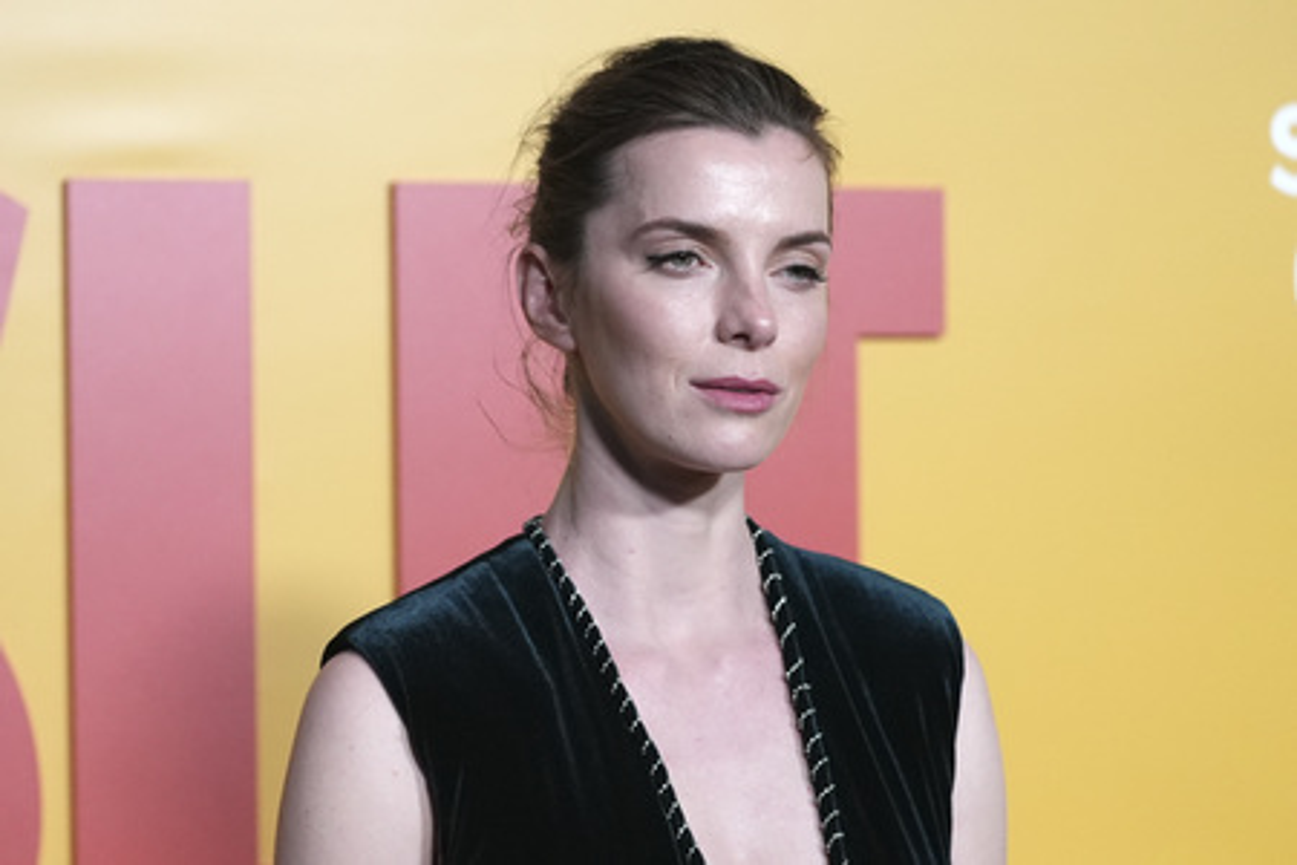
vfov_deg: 13.7
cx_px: 648
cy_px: 432
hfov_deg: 20.4
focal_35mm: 100
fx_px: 3602
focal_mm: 100
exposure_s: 1/400
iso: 6400
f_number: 4.5
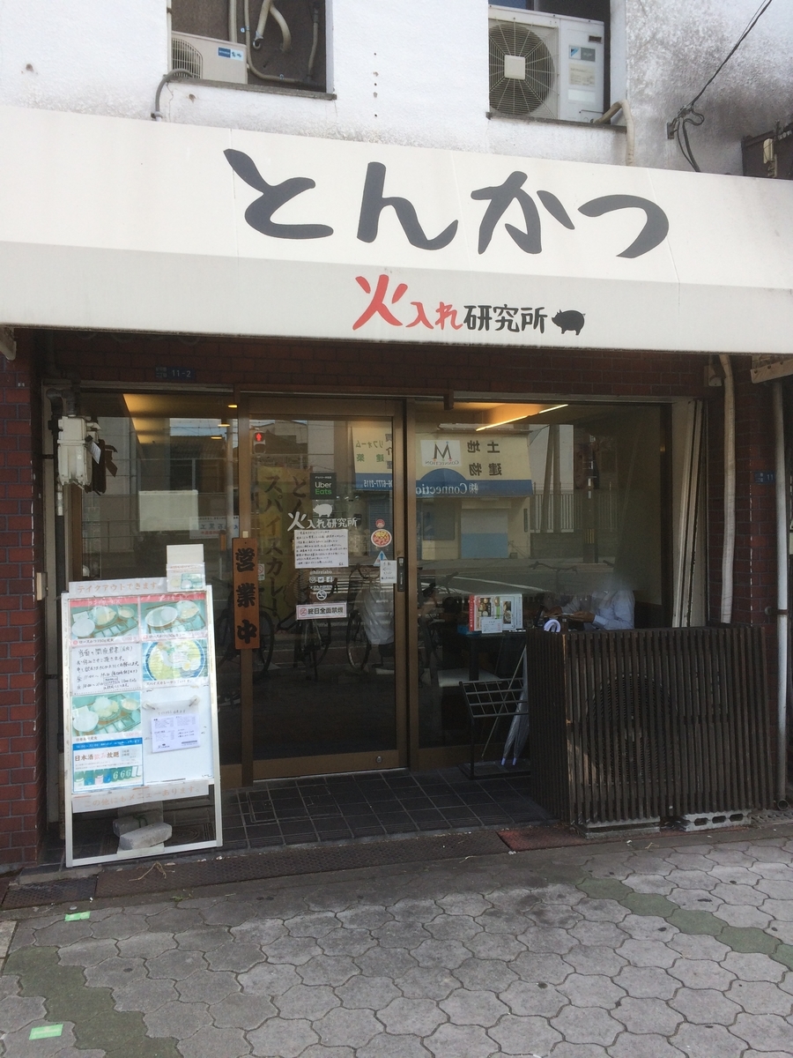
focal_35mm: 29
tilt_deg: -3.2
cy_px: 529
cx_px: 396
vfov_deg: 61.7
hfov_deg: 48.2
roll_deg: +2.4
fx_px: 886
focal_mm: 4.15
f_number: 2.2
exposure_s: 1/373
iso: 32
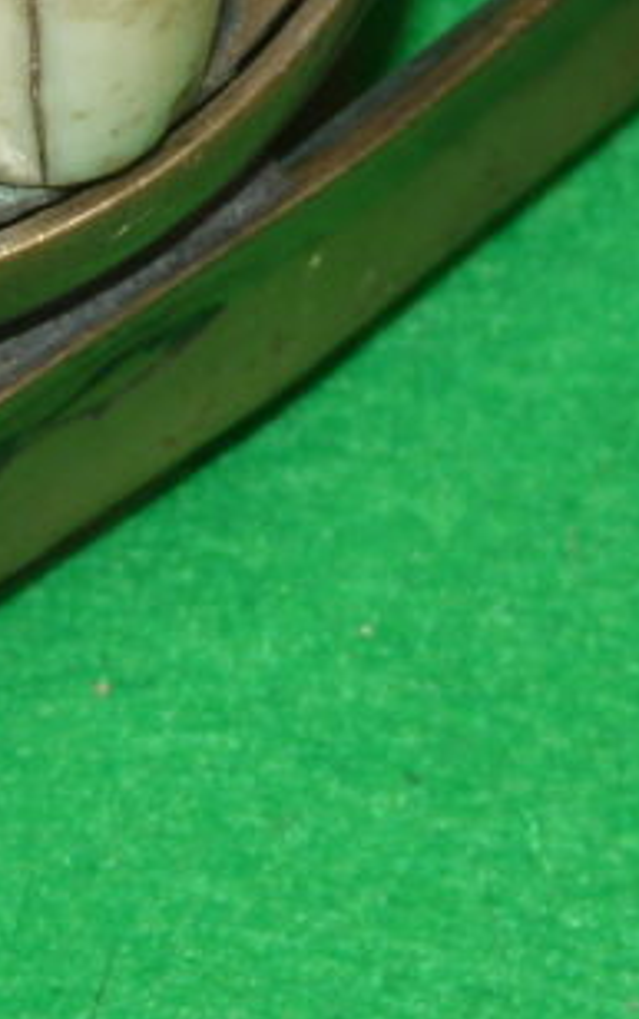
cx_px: -354
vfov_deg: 7.0
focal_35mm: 296
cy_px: -109
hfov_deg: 4.4
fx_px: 8232
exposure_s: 1/40
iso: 100
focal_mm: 14.9
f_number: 3.4
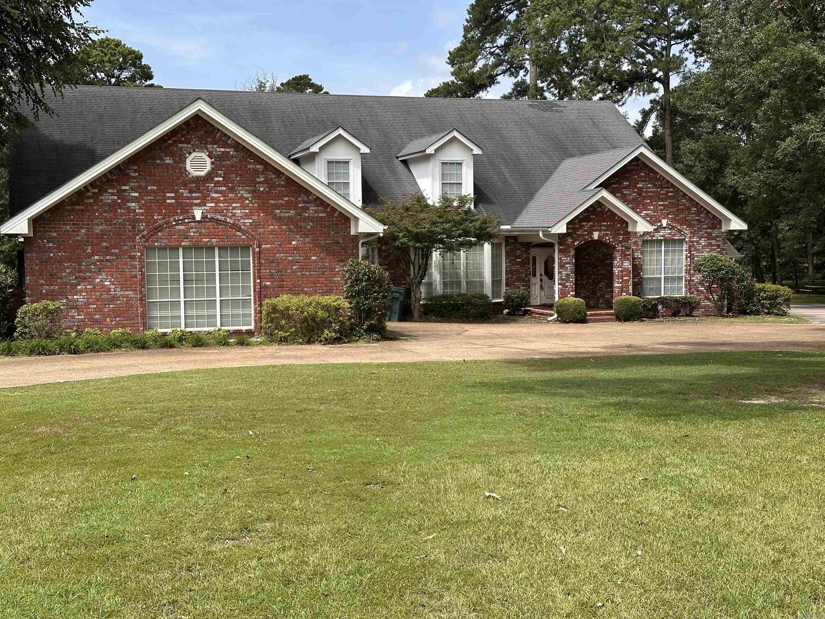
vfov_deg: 30.3
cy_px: 310
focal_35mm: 48
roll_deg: +0.8
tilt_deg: -4.4
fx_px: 1144
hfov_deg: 39.7
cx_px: 412
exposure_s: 1/2203
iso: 64
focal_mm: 6.86
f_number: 1.78
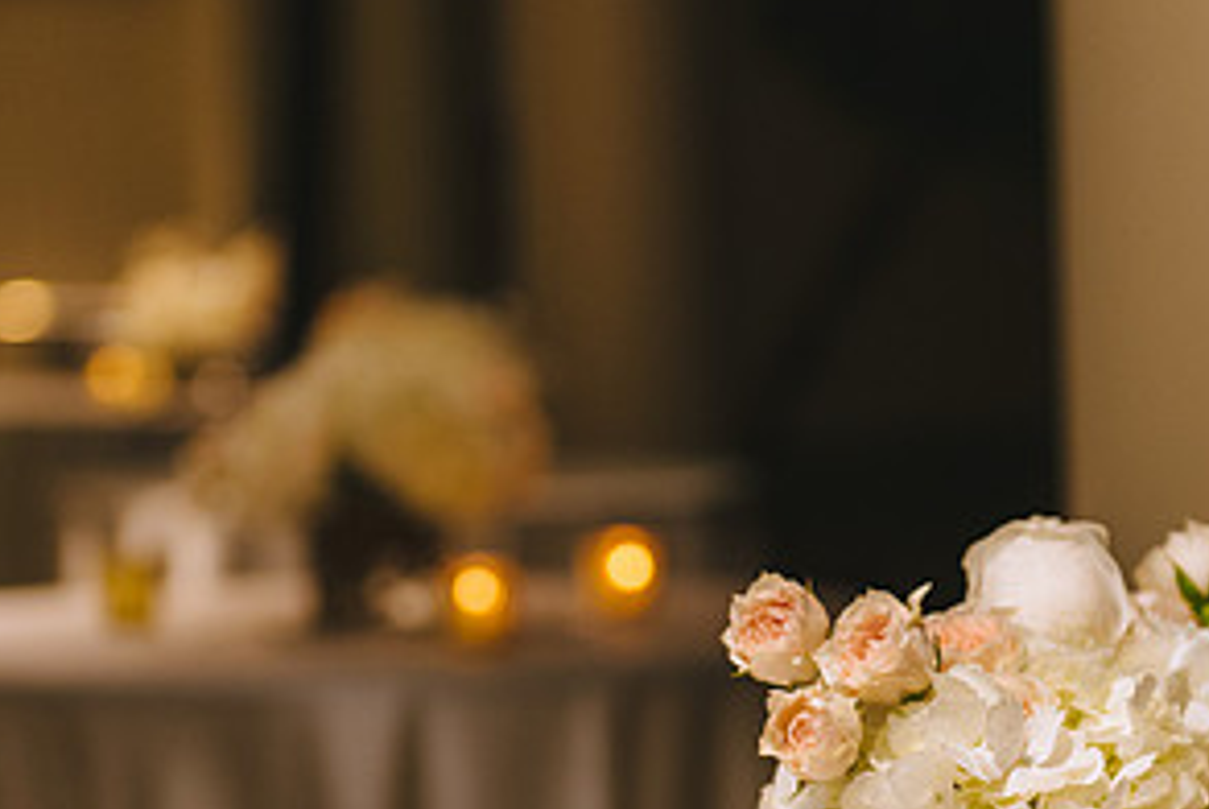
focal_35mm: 143
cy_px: 716
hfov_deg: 14.3
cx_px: 530
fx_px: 4807
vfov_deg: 9.6
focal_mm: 70
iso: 1600
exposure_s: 1/125
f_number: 2.8
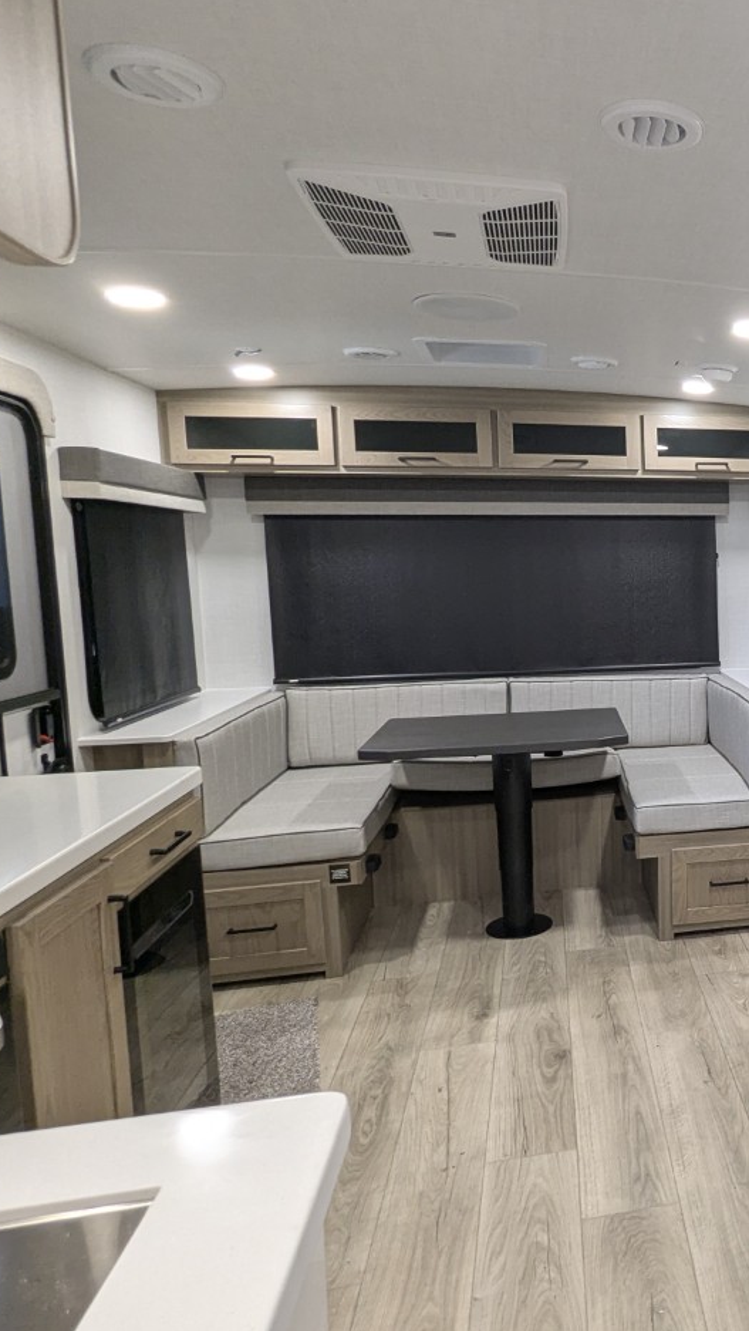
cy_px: 661
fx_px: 917
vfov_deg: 71.9
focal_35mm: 26
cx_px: 788
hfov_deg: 38.2
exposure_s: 1/40.1
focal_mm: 2.35
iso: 123
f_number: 2.2
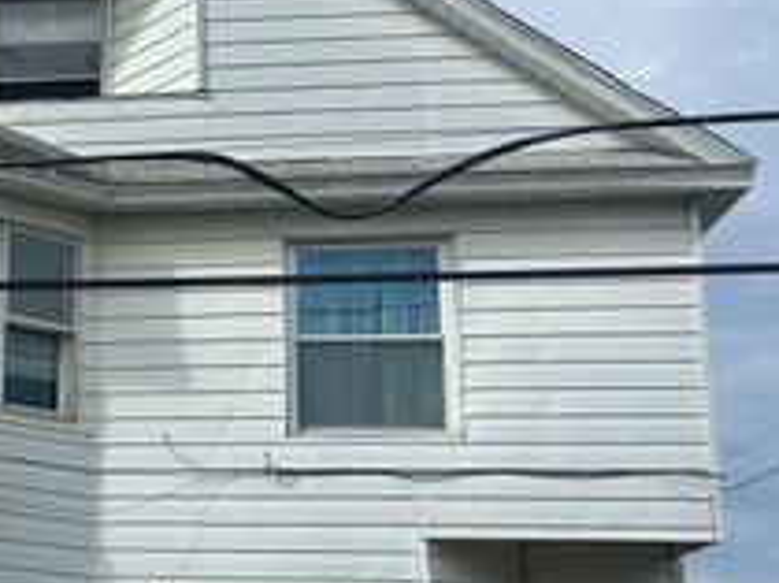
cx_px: -56
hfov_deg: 28.6
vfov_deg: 23.5
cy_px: 407
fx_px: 1394
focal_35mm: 62
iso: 50
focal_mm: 5.7
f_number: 1.5
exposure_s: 1/7463
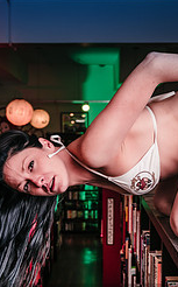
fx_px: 553
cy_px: 171
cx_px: 101
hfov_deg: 18.3
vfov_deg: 29.0
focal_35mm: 71
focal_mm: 29
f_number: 4.5
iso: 64
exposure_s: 1/80
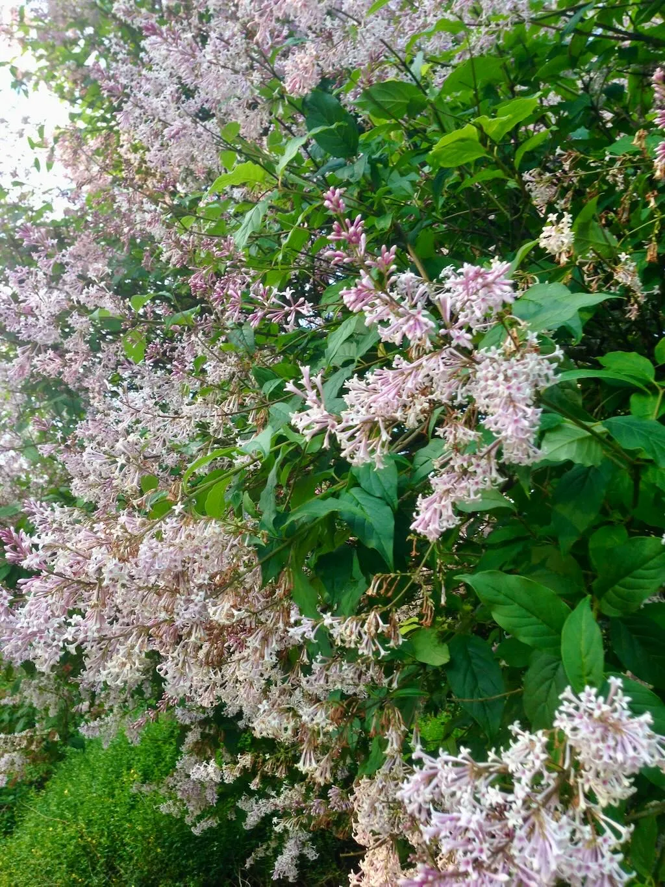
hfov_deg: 42.9
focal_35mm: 33
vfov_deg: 55.4
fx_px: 846
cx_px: 332
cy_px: 444
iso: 50
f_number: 2.4
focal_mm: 4.12
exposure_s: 1/144
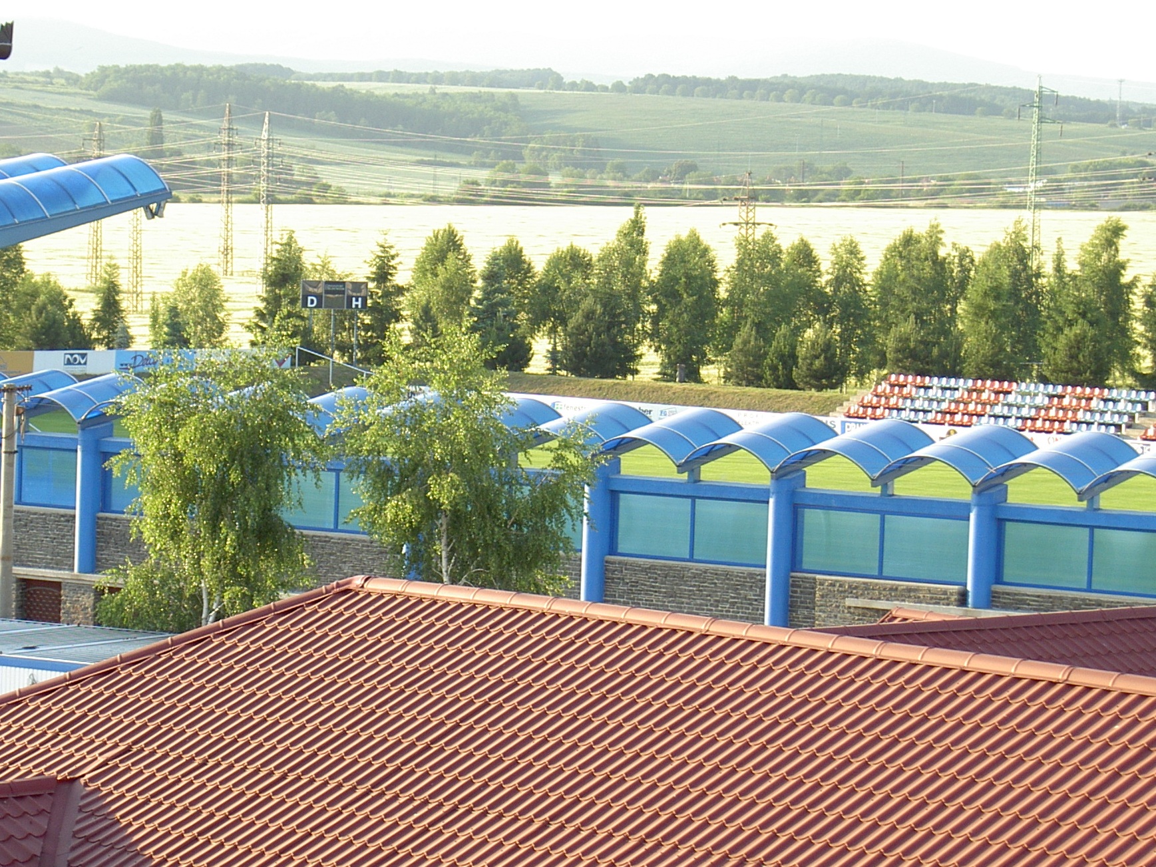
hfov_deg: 23.3
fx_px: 2805
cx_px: 578
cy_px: 434
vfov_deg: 17.6
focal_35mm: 84
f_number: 4.1
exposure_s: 1/80
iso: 50
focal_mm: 17.4
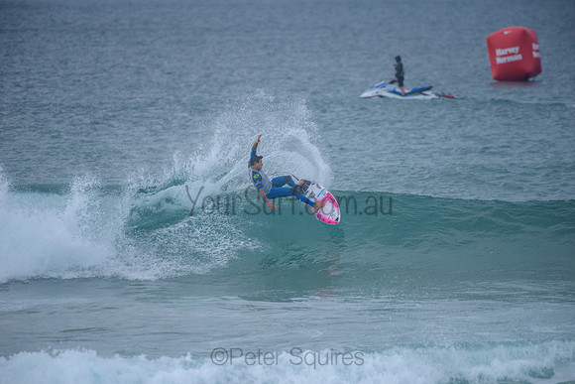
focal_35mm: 500
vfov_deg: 2.8
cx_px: 288
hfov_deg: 4.1
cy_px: 192
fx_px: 7988
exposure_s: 1/2000
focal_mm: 500
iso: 500
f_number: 5.6
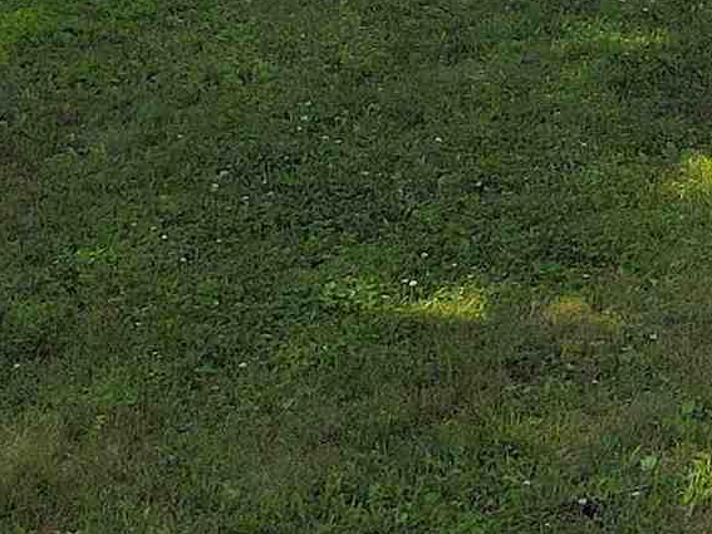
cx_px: 1002
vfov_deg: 10.0
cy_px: -741
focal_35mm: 130
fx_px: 2673
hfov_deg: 14.4
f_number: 2.8
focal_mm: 4.5
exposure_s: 1/320
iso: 100
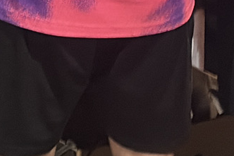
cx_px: -15
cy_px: -234
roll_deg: +2.0
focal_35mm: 163
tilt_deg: -9.7
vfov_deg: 7.7
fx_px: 1059
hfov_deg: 12.4
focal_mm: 5.96
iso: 640
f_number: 1.6
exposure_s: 1/25
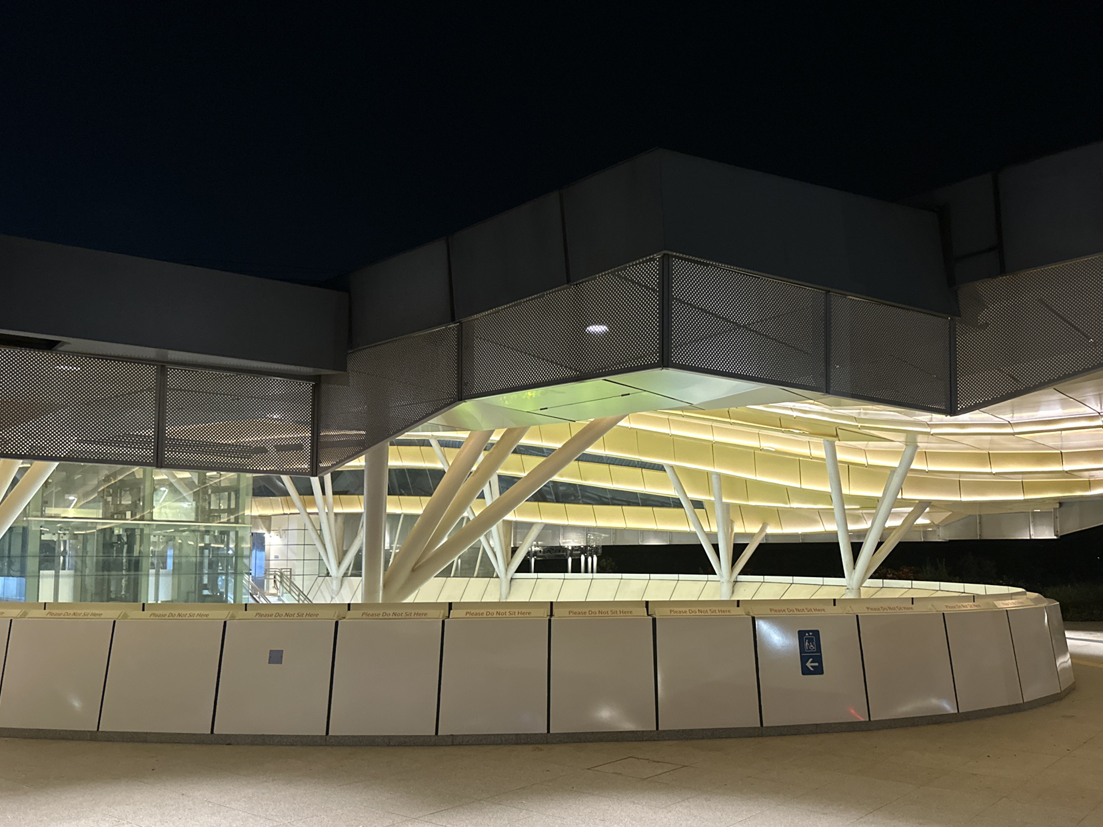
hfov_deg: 61.3
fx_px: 924
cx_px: 637
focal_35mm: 29
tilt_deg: +5.7
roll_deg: +0.0
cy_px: 489
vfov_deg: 48.0
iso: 640
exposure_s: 1/50
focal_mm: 6.86
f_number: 1.78
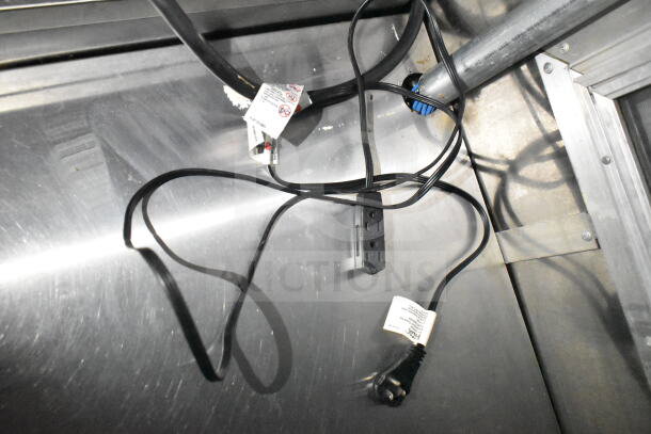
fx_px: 597
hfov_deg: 57.2
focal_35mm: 33
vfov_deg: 40.0
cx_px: 326
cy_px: 217
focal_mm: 22
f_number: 3.8
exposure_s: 1/40
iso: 14400
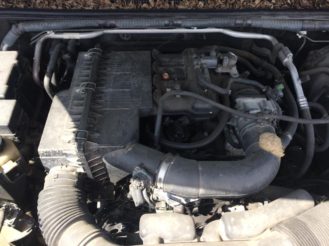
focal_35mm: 29
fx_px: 276
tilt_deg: -49.1
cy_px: 123
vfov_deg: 48.2
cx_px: 164
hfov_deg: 61.7
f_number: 2.2
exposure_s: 1/334
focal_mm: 4.15
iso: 32
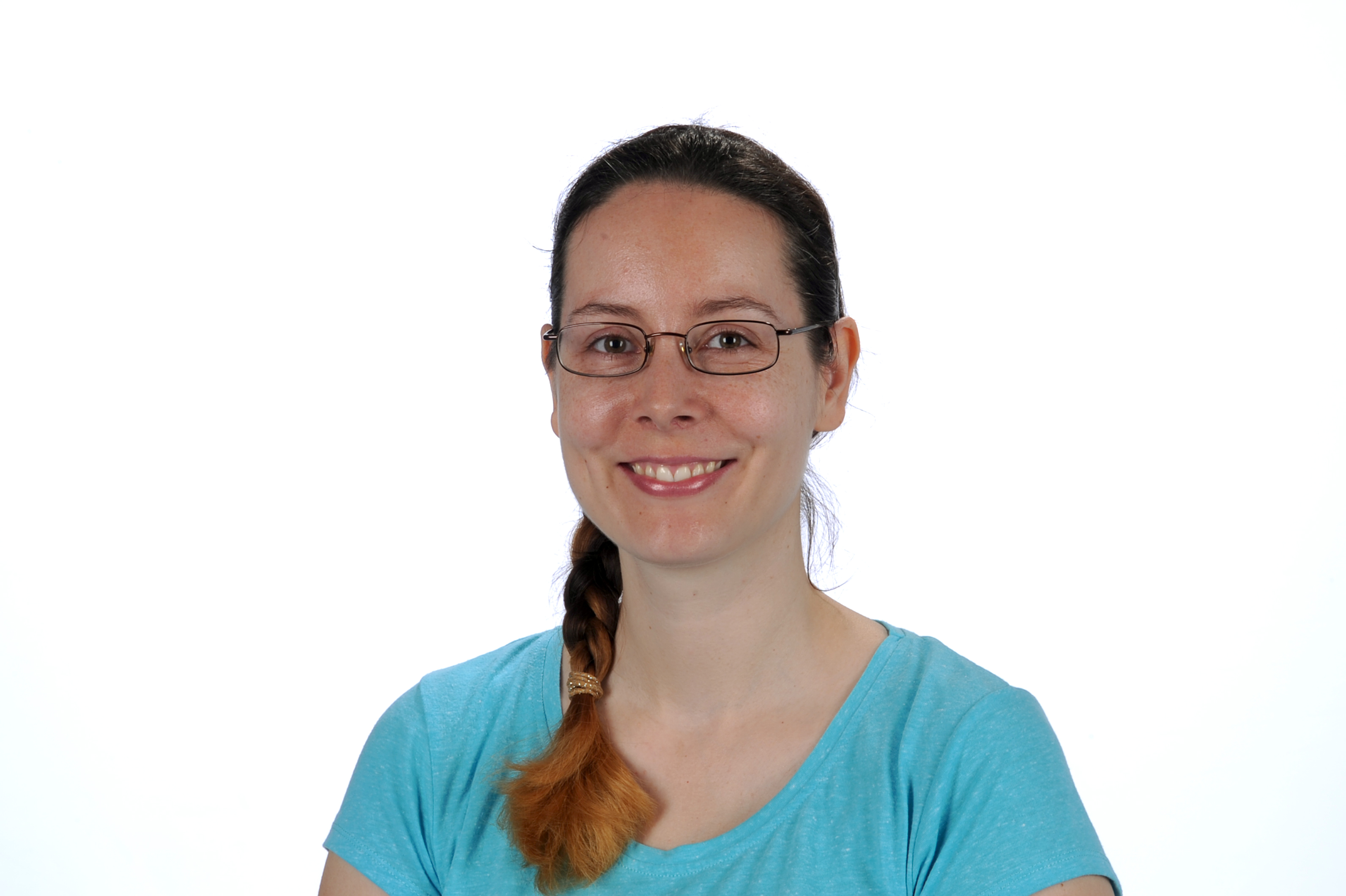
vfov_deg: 13.0
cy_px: 448
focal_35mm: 105
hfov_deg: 19.5
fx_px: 3924
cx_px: 673
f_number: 18
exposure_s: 1/100
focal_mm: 105
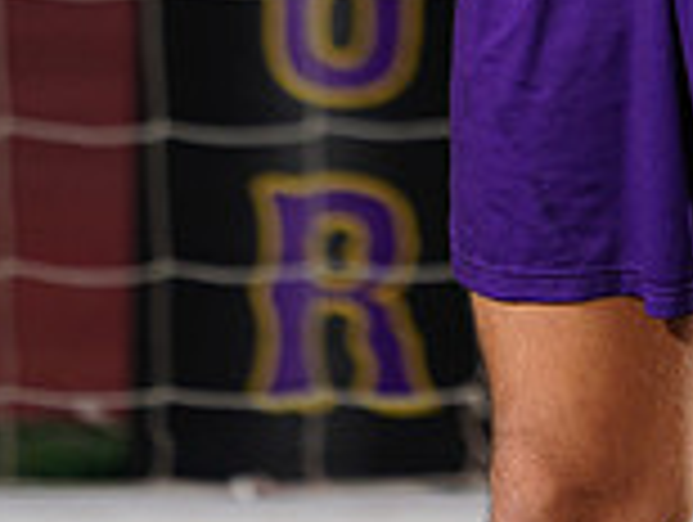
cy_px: -702
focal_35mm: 1318
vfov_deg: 1.1
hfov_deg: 1.5
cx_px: 700
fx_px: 26427
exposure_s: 1/200
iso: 200
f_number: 7.1
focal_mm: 364
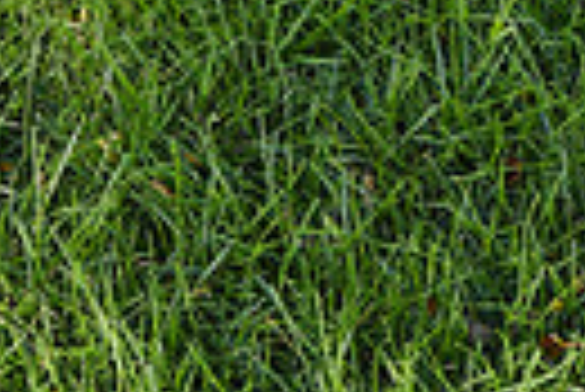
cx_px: -468
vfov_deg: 8.2
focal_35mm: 161
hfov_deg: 11.8
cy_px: -318
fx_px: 2619
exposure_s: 1/125
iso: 200
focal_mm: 36
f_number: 6.3
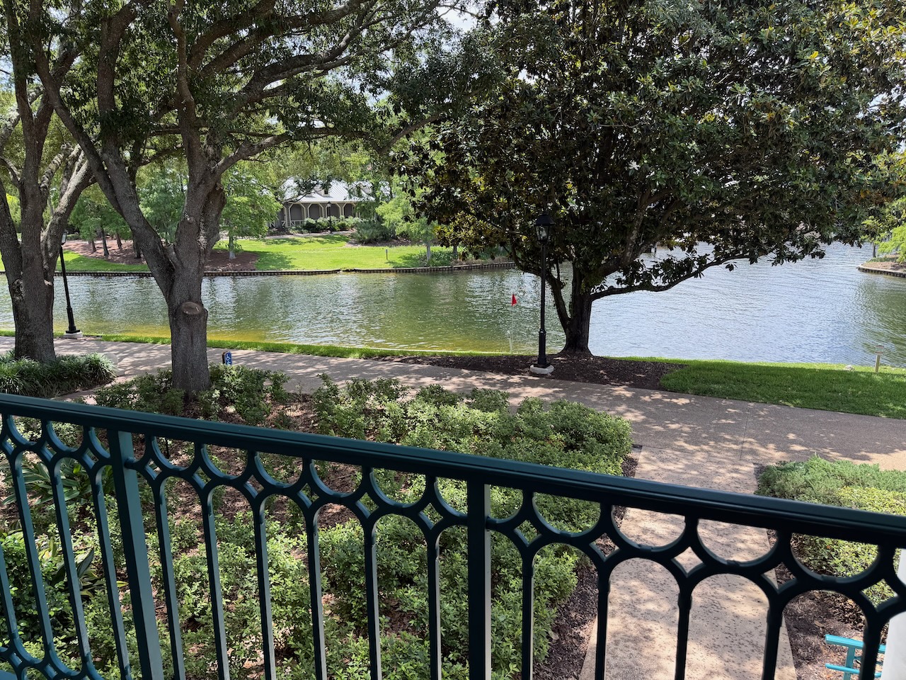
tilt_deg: -12.9
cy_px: 340
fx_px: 628
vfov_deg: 56.8
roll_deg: +2.1
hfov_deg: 71.6
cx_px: 453
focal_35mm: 24
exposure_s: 1/943
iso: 100
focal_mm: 6.76
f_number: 1.78
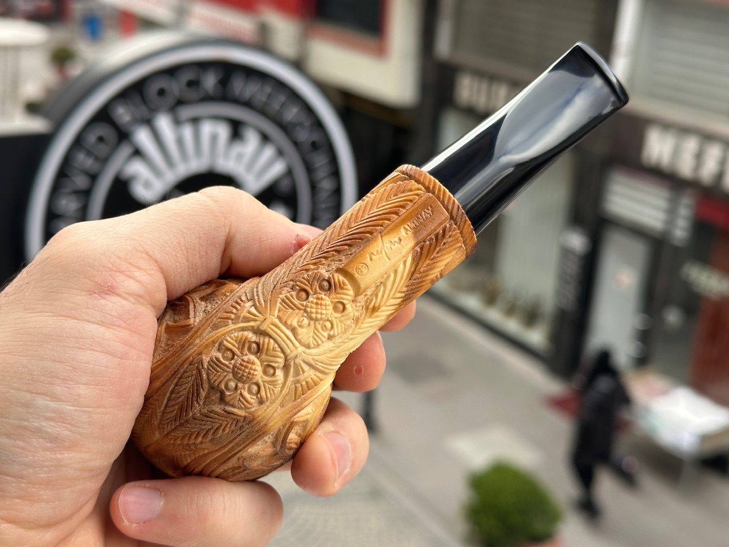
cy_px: 274
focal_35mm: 48
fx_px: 1011
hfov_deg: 39.7
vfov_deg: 30.3
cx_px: 364
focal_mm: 6.86
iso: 64
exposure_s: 1/442
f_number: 1.78
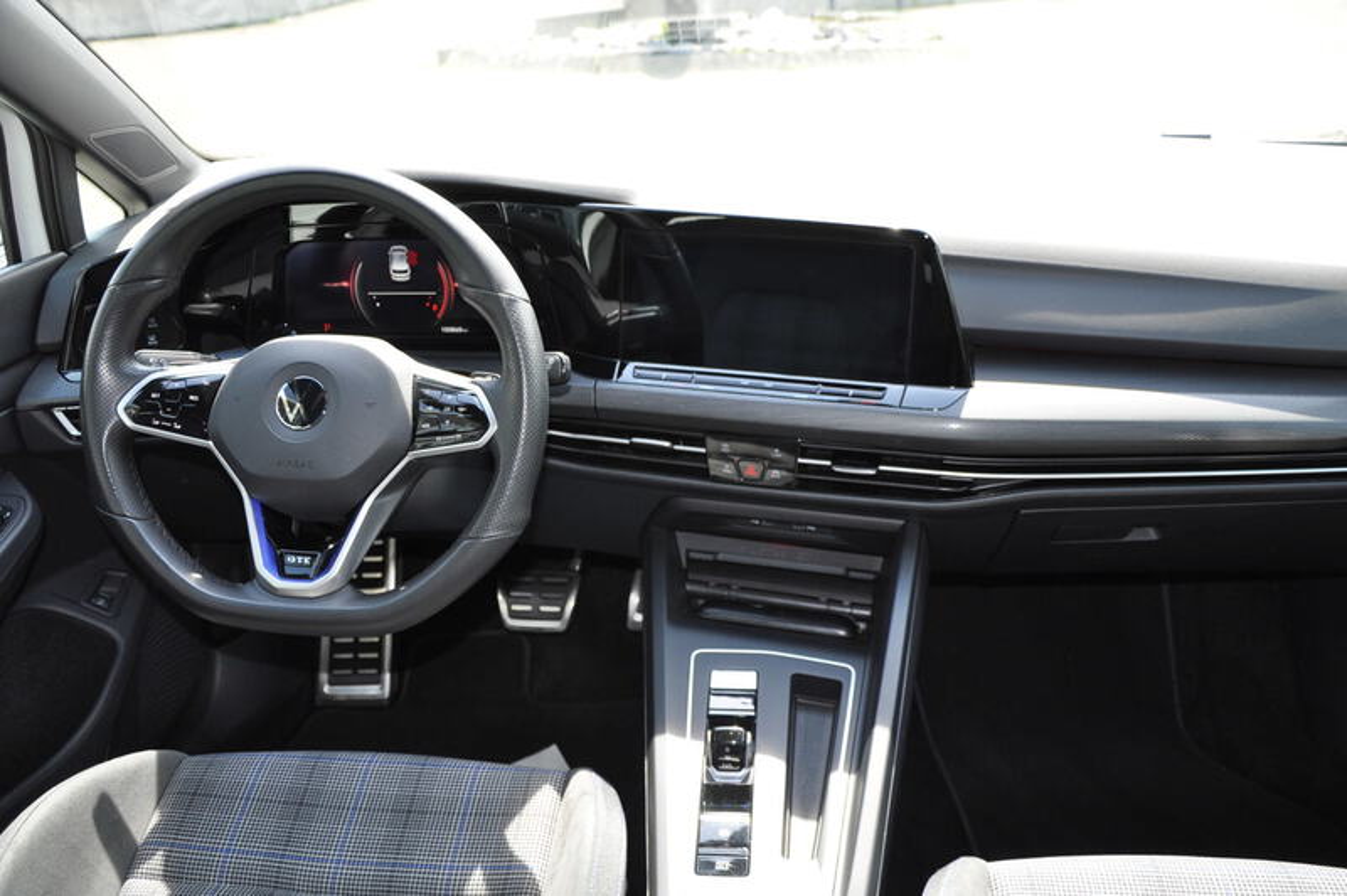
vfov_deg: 41.6
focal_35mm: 32
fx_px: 1178
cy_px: 448
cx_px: 674
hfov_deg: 59.5
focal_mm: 21
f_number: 3.8
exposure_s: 1/200
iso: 360
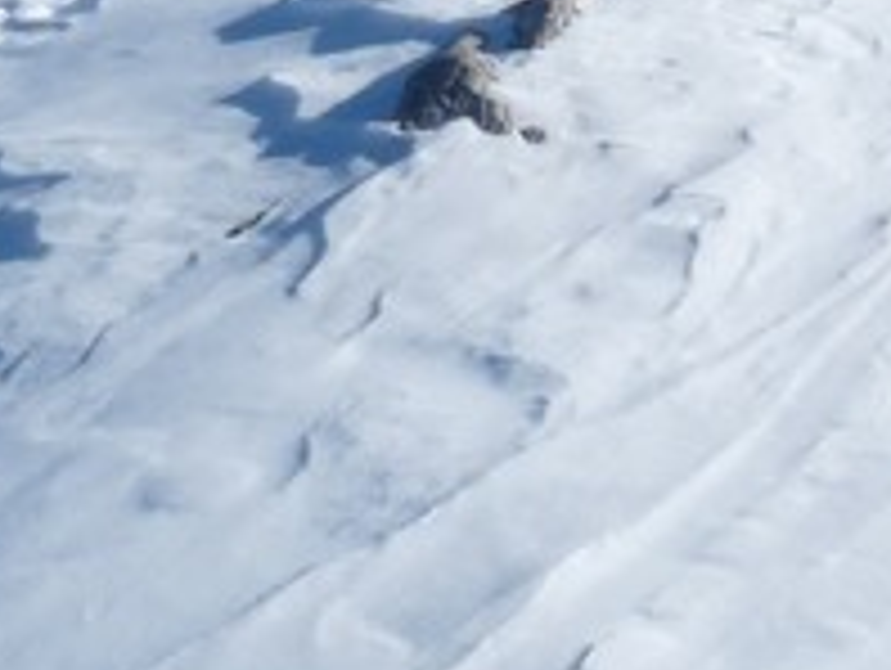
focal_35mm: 109
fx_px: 2809
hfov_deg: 15.9
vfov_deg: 12.2
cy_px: -621
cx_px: 1480
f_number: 8
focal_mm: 4.8
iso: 100
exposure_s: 1/400
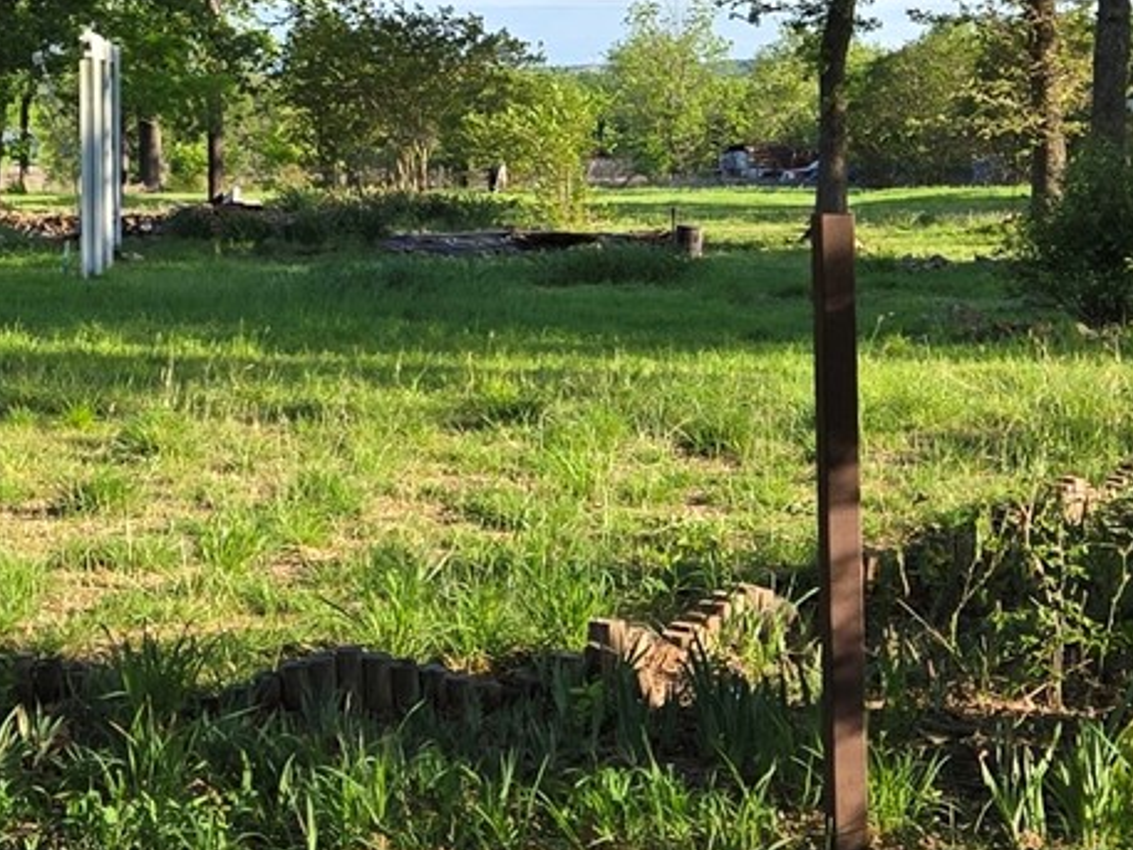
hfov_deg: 18.6
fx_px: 3372
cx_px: 22
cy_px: 74
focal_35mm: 103
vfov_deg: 14.2
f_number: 1.8
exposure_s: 1/719
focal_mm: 5.4
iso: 25
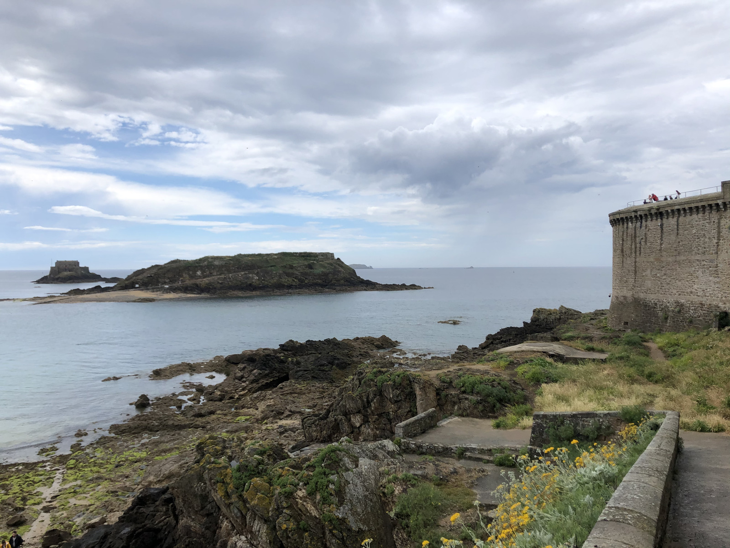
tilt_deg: -1.2
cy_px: 274
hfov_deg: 63.4
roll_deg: +1.4
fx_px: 590
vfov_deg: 49.7
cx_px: 365
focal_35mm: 28
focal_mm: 4
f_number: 1.8
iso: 20
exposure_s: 1/3040
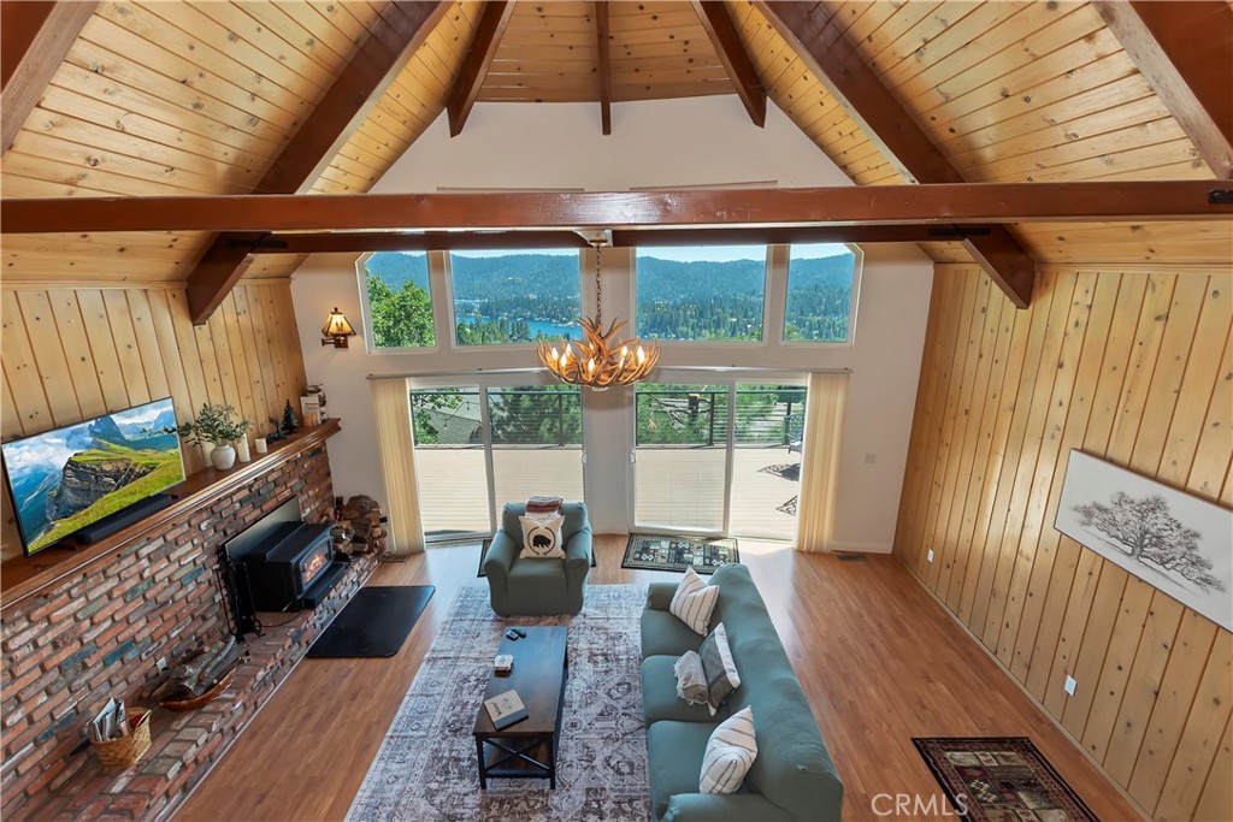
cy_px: 411
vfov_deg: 77.3
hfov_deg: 100.4
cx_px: 616
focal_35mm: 15
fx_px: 514
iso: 160
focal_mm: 10
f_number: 8
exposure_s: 1/30
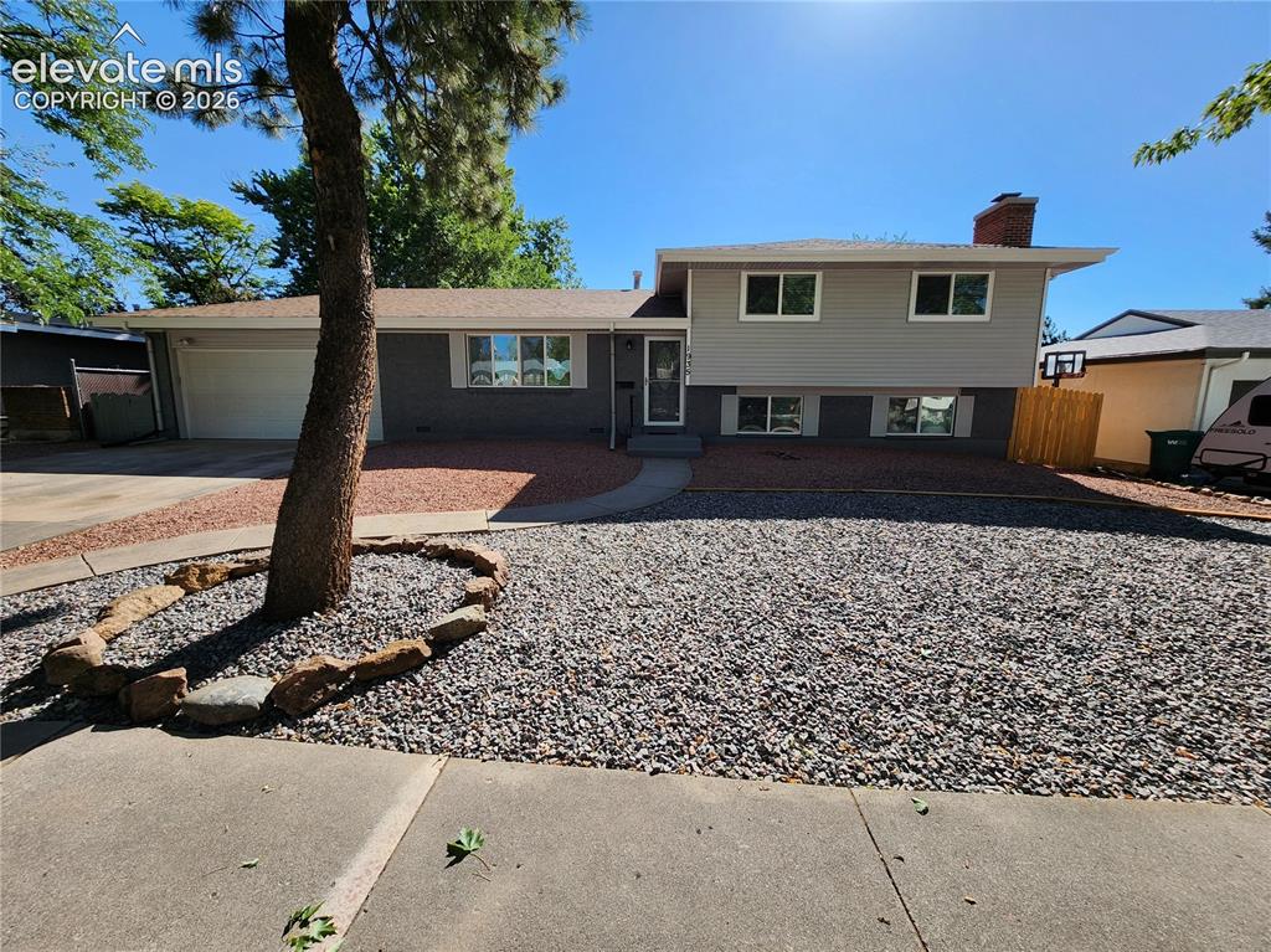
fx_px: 477
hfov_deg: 106.2
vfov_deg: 89.9
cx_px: 636
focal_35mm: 13
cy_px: 476
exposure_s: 1/742
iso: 32
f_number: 2.2
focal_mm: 1.74
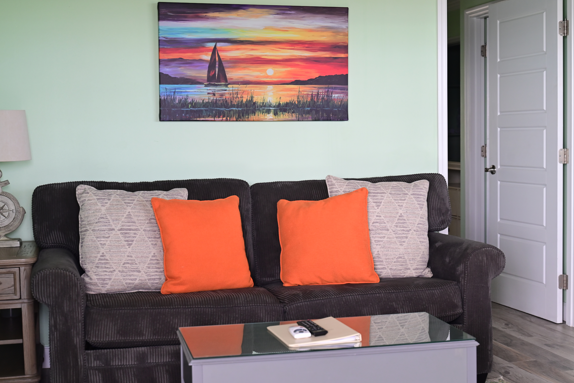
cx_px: 270
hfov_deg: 36.2
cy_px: 173
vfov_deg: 24.6
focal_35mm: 55
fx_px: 877
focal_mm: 49
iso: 800
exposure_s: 1/80
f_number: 4
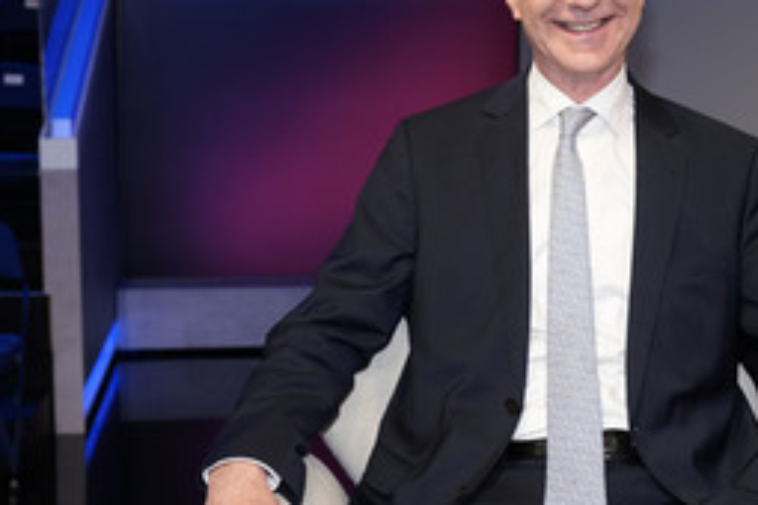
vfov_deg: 19.7
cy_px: 247
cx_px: 560
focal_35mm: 69
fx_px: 1453
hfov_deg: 28.8
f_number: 5
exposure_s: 1/160
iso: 2000
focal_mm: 39
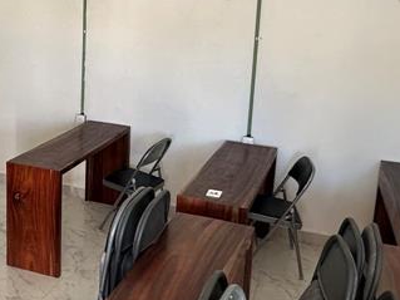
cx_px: 113
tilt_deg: -9.9
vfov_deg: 31.8
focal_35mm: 45
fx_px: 520
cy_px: 89
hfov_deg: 41.2
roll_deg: -2.4
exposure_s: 1/99
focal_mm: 2.22
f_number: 2.2
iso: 160
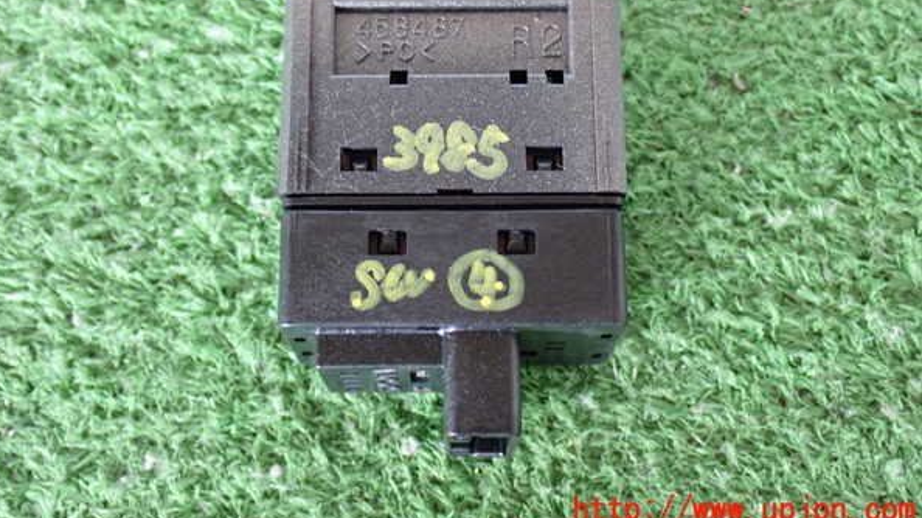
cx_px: 458
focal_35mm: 55
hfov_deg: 37.9
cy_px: 181
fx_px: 1345
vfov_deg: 21.8
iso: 800
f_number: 3.2
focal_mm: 9.01
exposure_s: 1/40
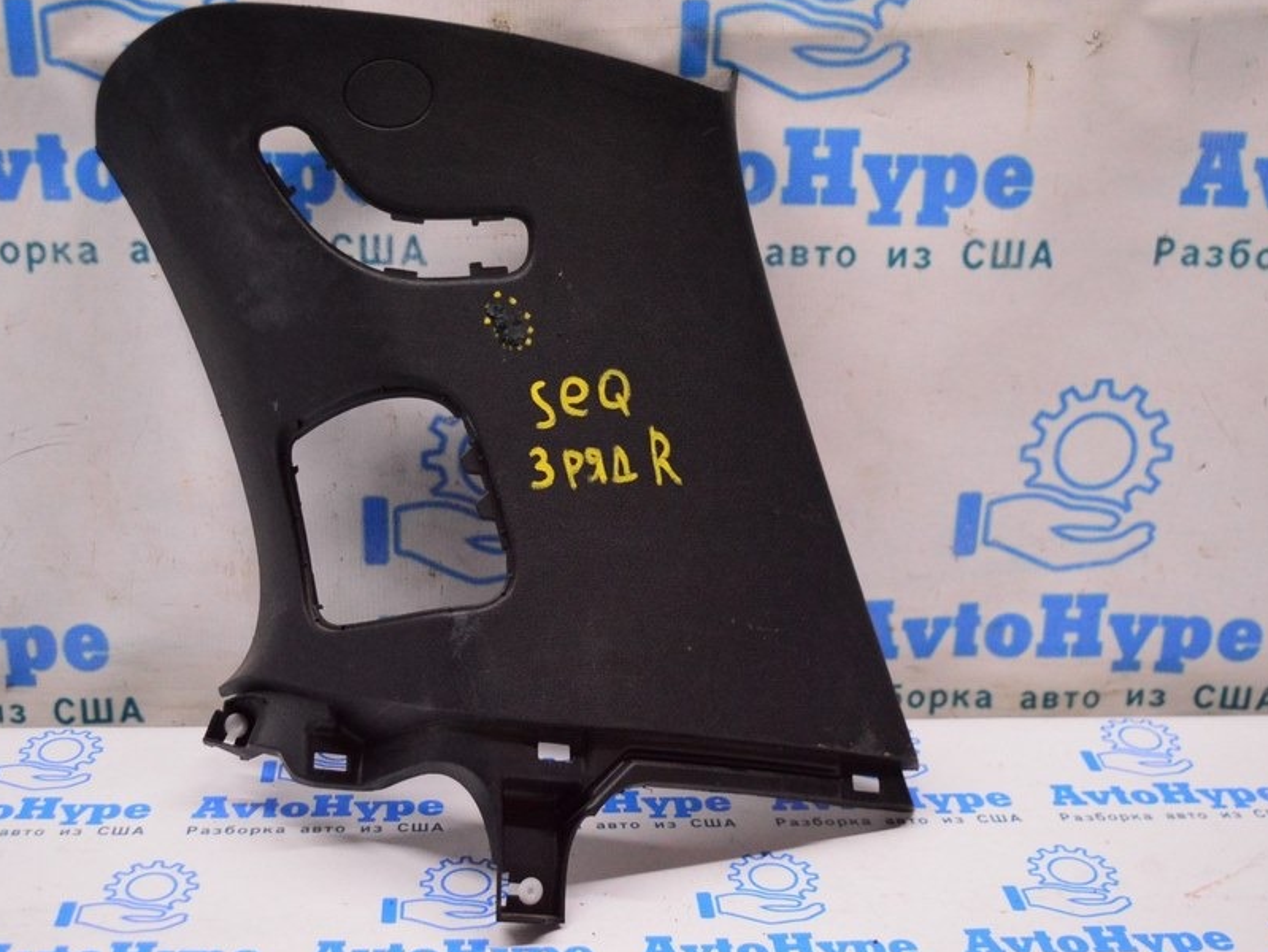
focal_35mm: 48
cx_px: 554
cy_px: 443
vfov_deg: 30.3
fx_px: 1759
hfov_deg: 39.6
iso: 3200
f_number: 4
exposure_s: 1/400
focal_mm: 26
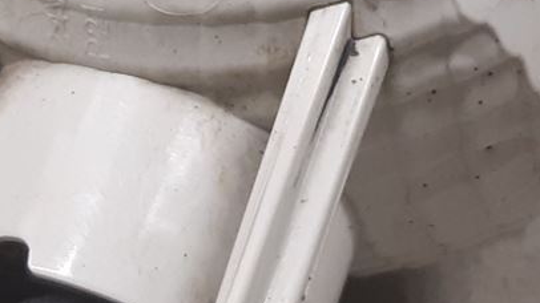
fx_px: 2047
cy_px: -190
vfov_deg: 8.2
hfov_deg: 15.0
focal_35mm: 143
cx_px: 202
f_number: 1.7
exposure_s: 1/50
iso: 125
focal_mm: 3.93
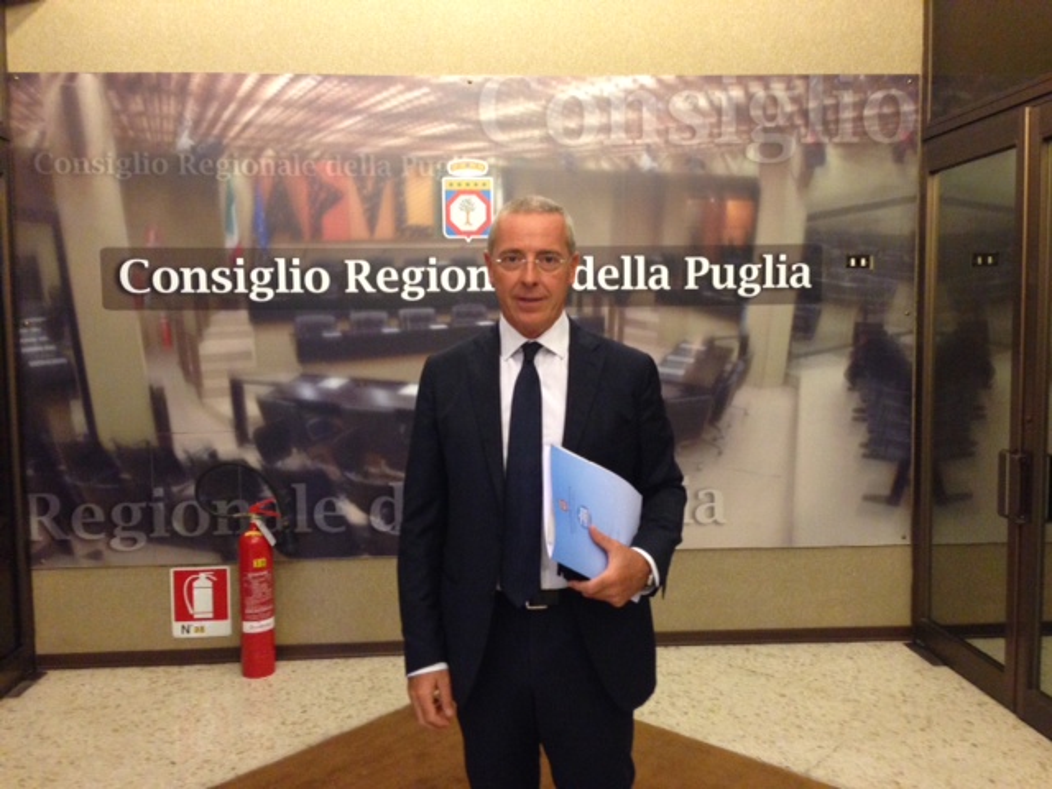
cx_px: 526
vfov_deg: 42.9
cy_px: 394
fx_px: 1003
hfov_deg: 55.4
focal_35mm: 33
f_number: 2.4
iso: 320
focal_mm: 4.12
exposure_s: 1/20
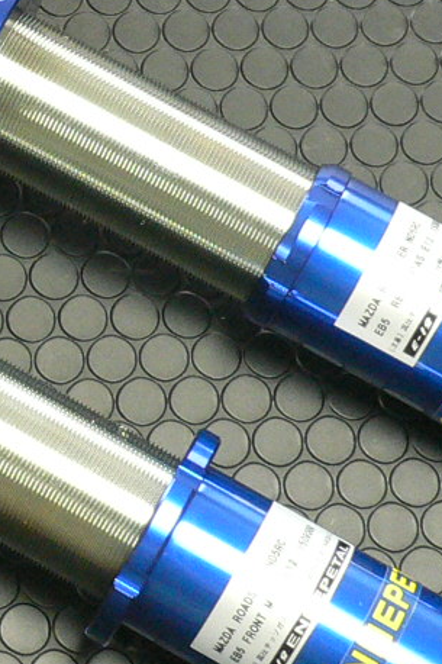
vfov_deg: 13.8
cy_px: 199
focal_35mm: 149
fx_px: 2746
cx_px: -212
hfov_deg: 9.0
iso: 200
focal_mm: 6.8
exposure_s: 1/10
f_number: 3.1
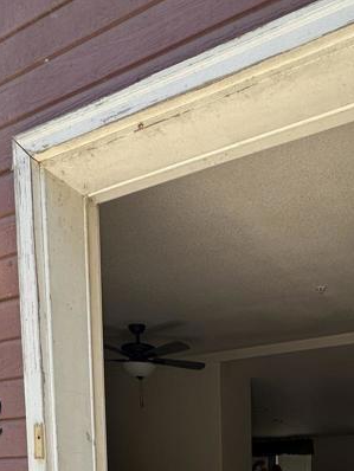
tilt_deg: -5.2
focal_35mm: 36
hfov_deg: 38.3
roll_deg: -0.5
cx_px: 281
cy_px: 529
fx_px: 490
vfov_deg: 40.4
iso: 40
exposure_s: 1/118
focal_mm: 2.22
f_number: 2.2
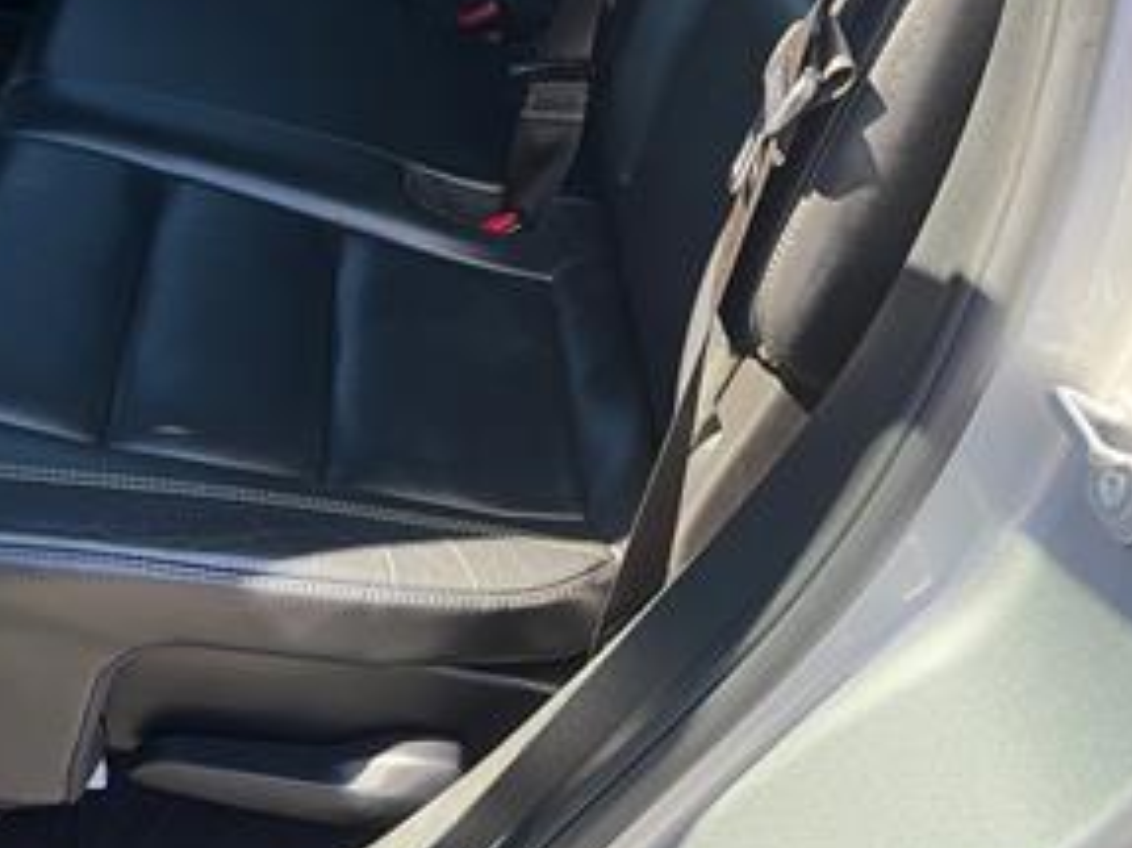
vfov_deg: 23.8
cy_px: -47
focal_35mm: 58
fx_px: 1896
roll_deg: +0.3
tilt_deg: -22.2
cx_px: 331
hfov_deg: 32.8
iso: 80
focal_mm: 5.96
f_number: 1.6
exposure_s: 1/212
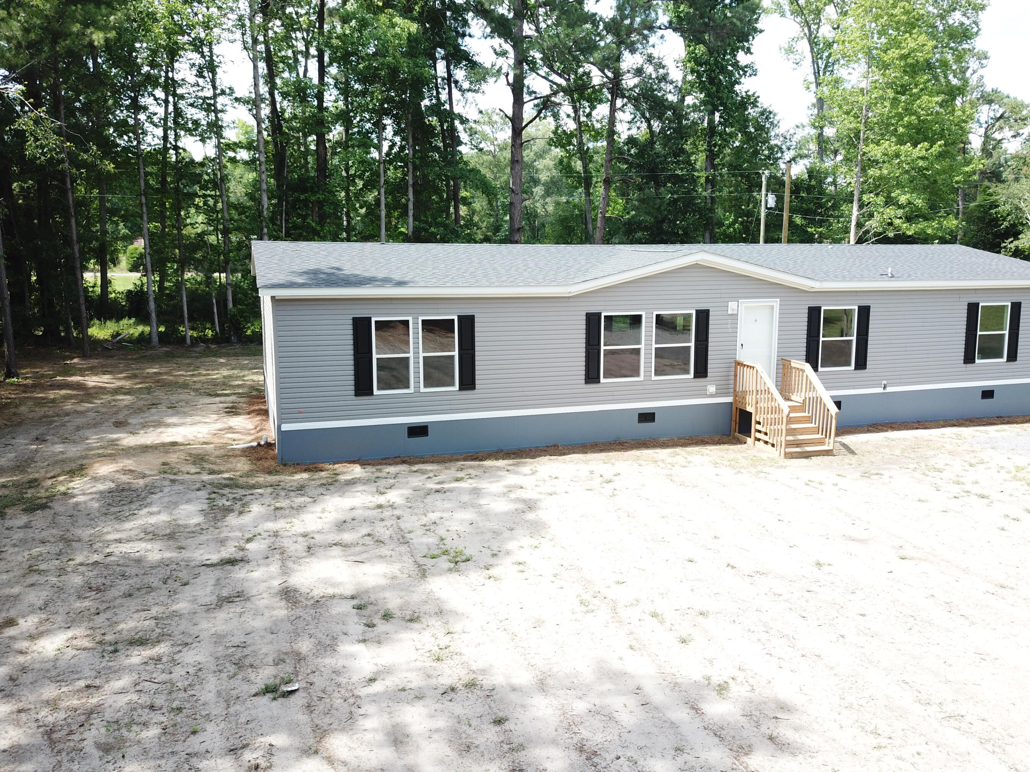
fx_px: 863
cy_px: 365
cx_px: 565
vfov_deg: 48.2
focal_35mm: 29
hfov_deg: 61.5
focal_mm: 4.73
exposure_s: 1/317
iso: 100
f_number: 2.2
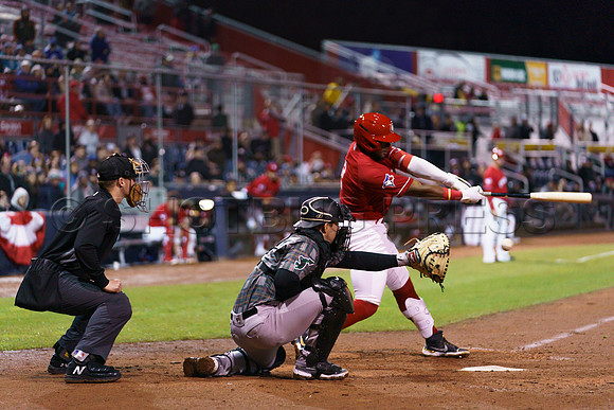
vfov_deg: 10.2
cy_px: 205
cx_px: 307
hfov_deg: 15.2
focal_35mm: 135
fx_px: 2303
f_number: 2.8
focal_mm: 135
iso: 2000
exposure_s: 1/1000
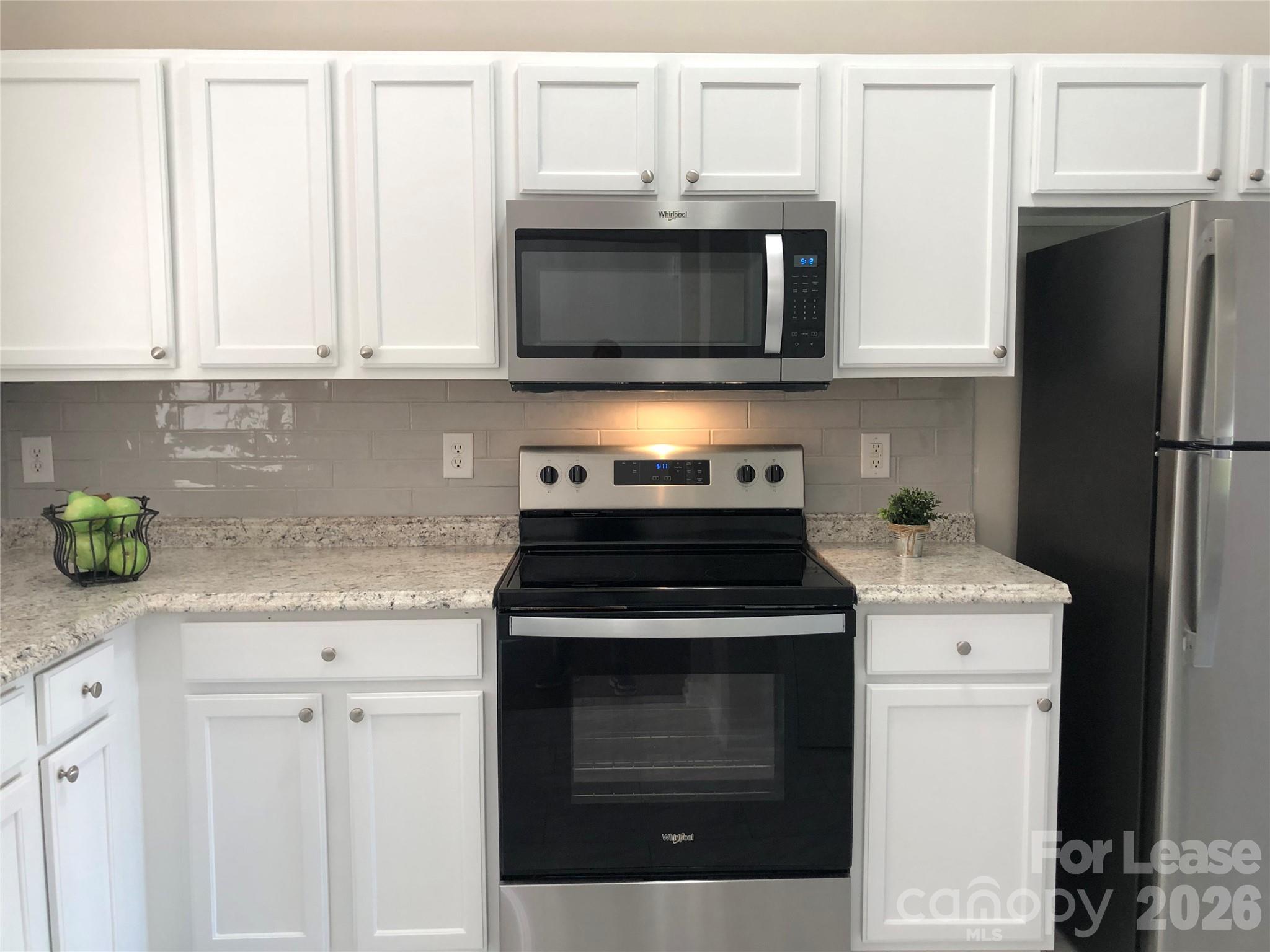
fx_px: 1027
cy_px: 476
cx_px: 635
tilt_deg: -7.0
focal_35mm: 28
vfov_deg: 49.7
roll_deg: +1.1
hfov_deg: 63.4
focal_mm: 3.99
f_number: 1.8
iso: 32
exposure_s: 1/30
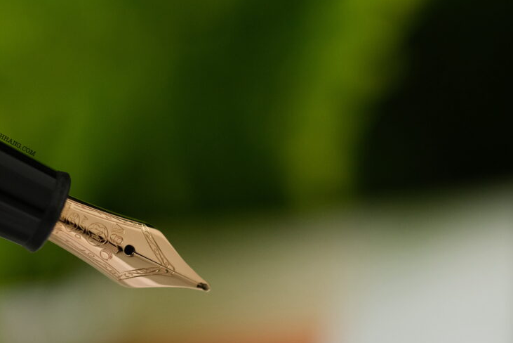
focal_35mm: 126
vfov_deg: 10.9
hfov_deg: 16.2
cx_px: 190
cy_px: 187
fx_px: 1796
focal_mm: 60
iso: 1600
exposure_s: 1/1250
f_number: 2.8
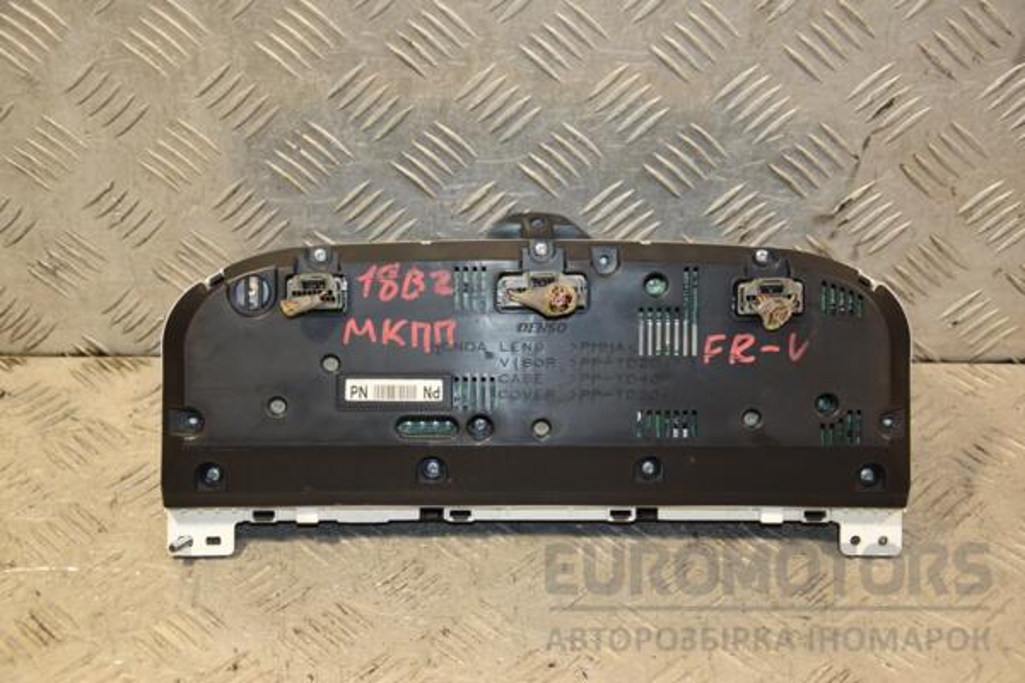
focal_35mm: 68
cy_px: 342
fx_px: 1922
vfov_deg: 20.2
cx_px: 512
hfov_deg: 29.9
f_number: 4.8
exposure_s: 1/125
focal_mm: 45
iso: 800
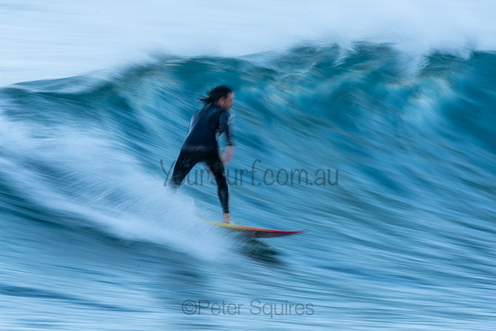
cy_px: 166
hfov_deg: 2.7
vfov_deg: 1.8
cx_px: 248
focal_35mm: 750
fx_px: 10335
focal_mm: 500
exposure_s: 1/20
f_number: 14
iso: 100
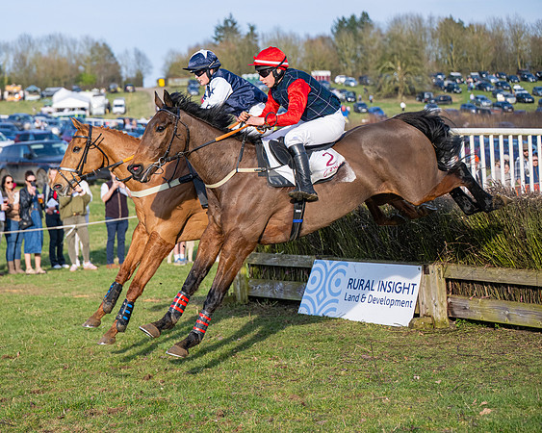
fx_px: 1481
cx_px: 161
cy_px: 182
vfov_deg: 16.6
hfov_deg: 20.6
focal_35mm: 92
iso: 400
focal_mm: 70
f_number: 2.8
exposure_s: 1/4000
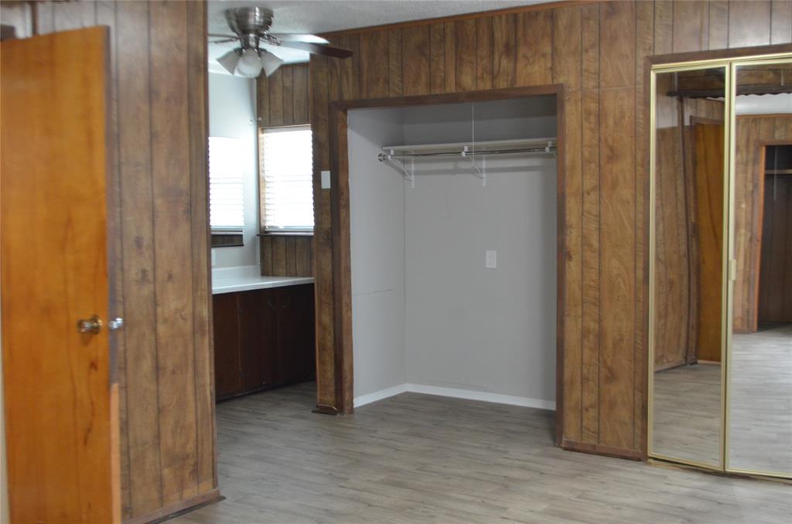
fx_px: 922
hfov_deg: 46.5
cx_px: 396
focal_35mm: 42
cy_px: 262
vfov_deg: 31.7
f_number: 4.5
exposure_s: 1/20
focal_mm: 28
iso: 1600
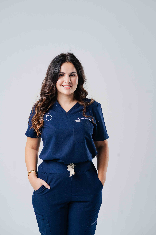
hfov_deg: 16.1
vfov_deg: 23.9
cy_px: 118
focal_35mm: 85
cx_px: 78
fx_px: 552
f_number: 6.3
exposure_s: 1/250
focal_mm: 85
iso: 1000
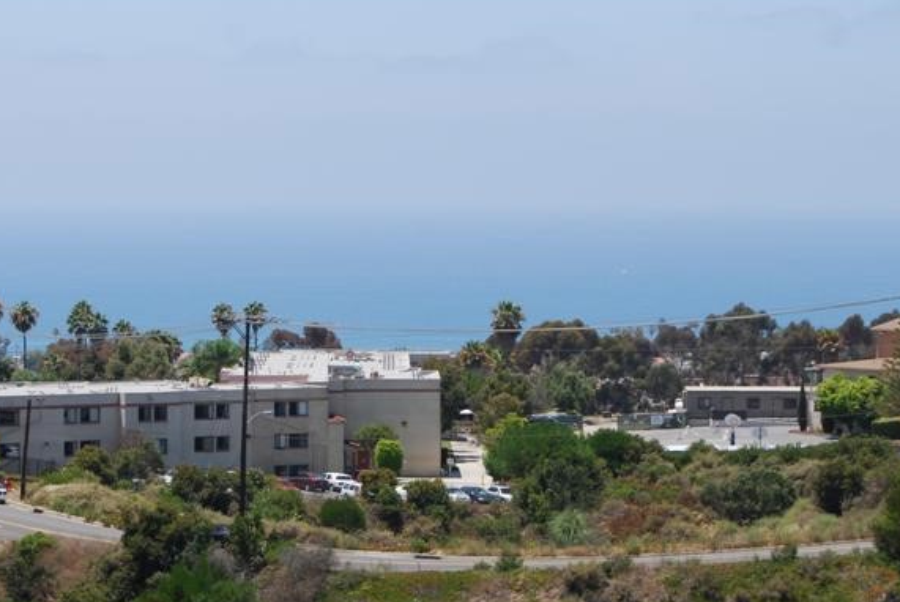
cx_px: 334
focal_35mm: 148
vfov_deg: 9.3
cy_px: 299
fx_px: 3701
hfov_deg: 13.9
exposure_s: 1/250
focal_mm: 55
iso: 100
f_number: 8
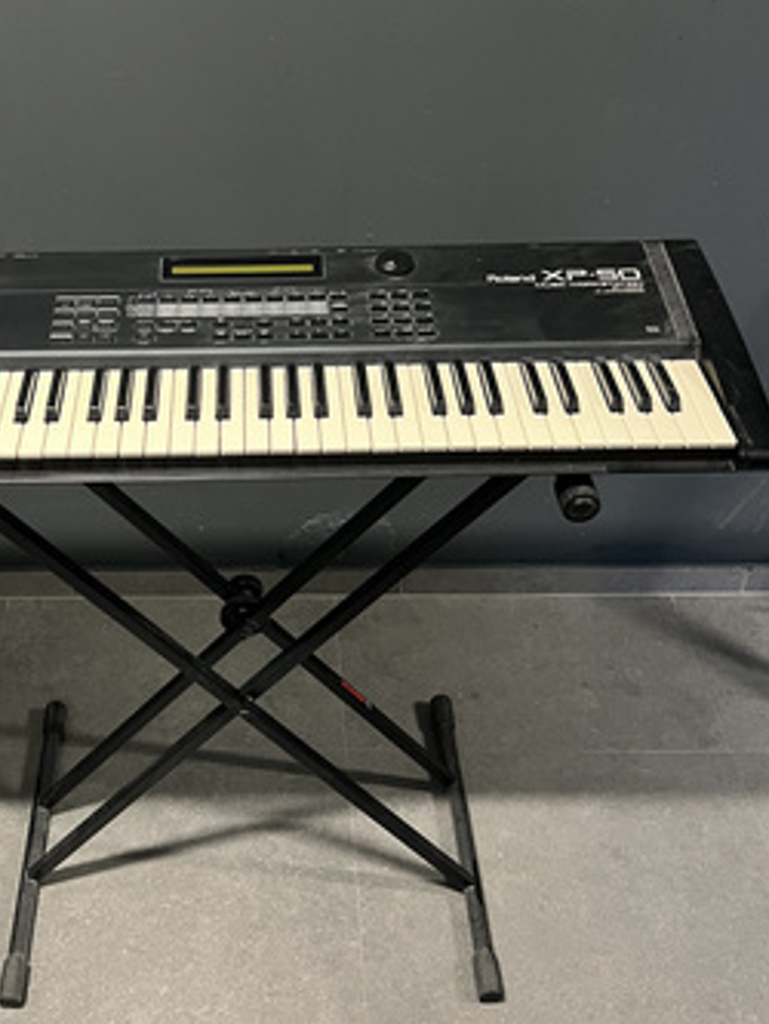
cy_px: 538
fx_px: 1154
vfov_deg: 47.8
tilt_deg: -40.6
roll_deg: +2.9
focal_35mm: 39
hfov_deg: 36.3
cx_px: 226
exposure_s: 1/60
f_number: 1.5
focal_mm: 5.7
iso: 500
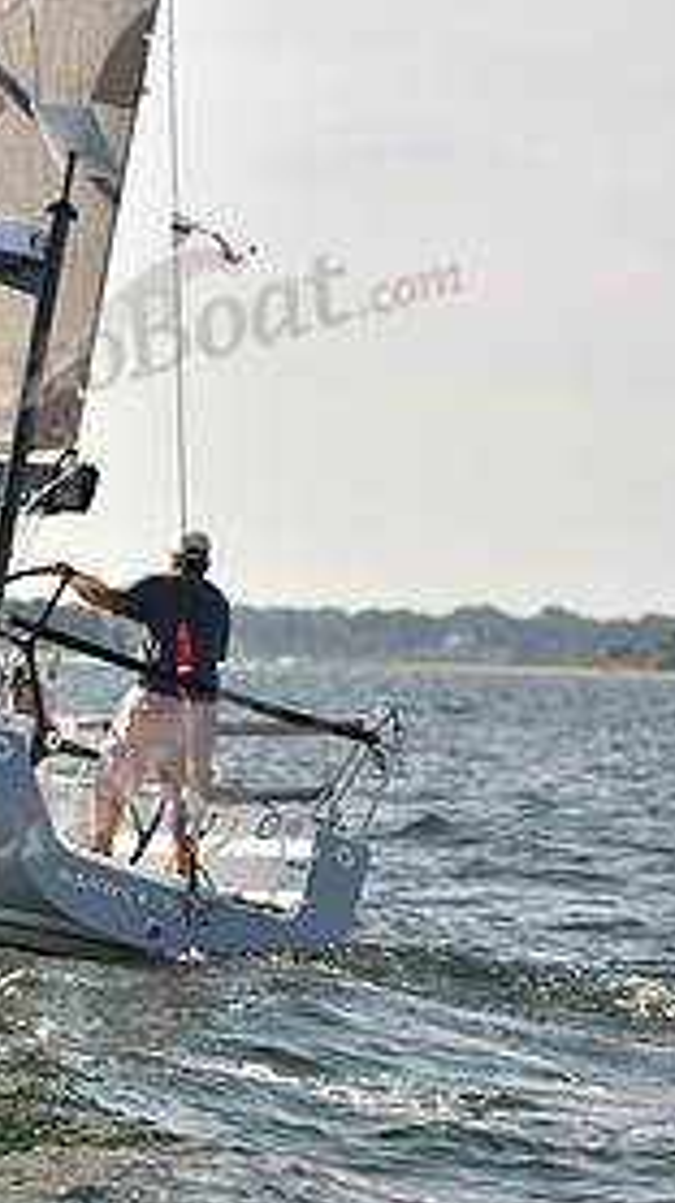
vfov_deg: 10.7
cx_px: -368
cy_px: 625
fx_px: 6407
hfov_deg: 6.0
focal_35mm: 201
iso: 250
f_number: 2.8
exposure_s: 1/1250
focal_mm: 92
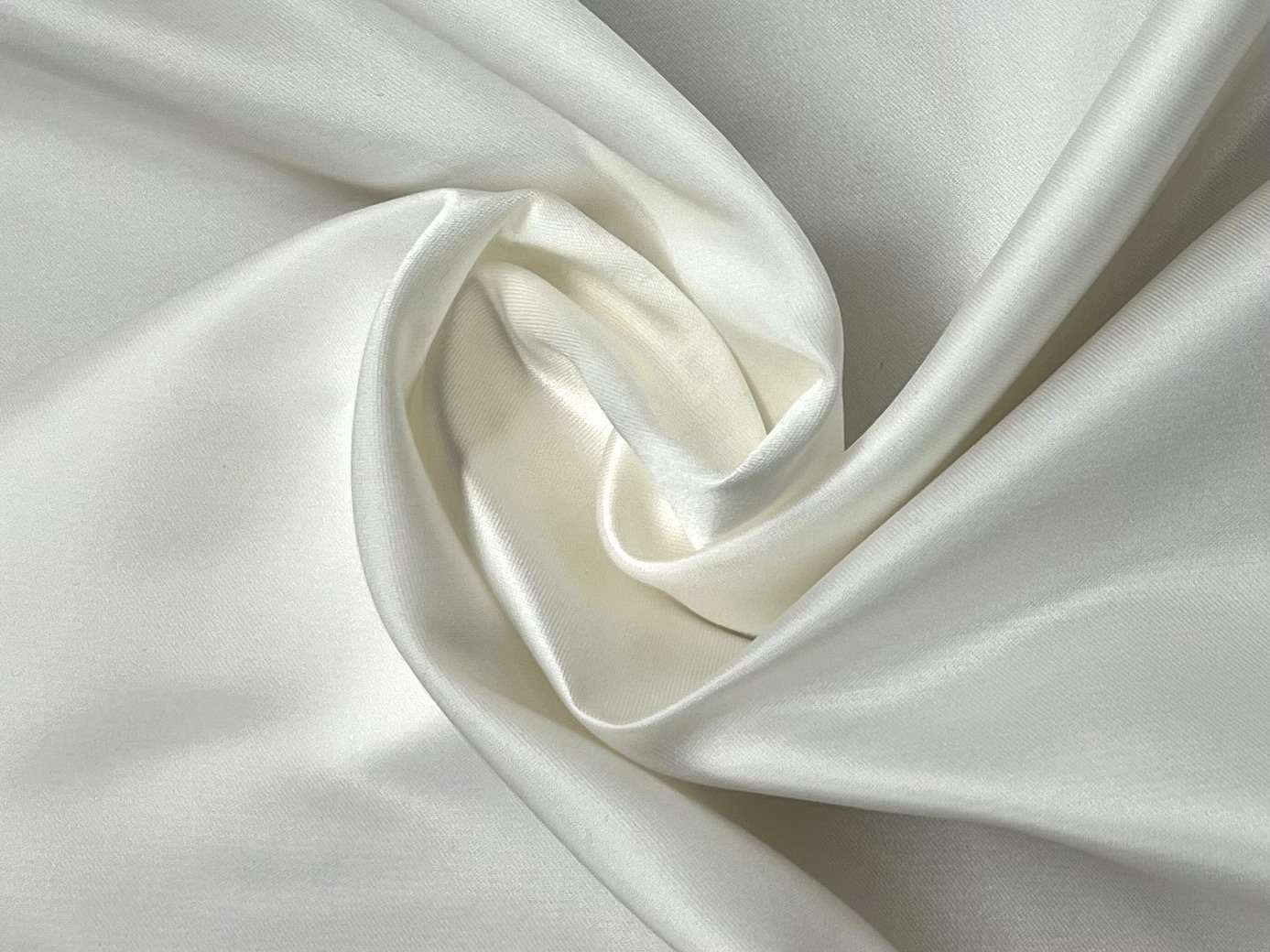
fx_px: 954
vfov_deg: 53.1
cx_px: 635
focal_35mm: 26
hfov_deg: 67.3
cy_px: 476
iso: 32
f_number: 1.5
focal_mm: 5.7
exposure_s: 1/120
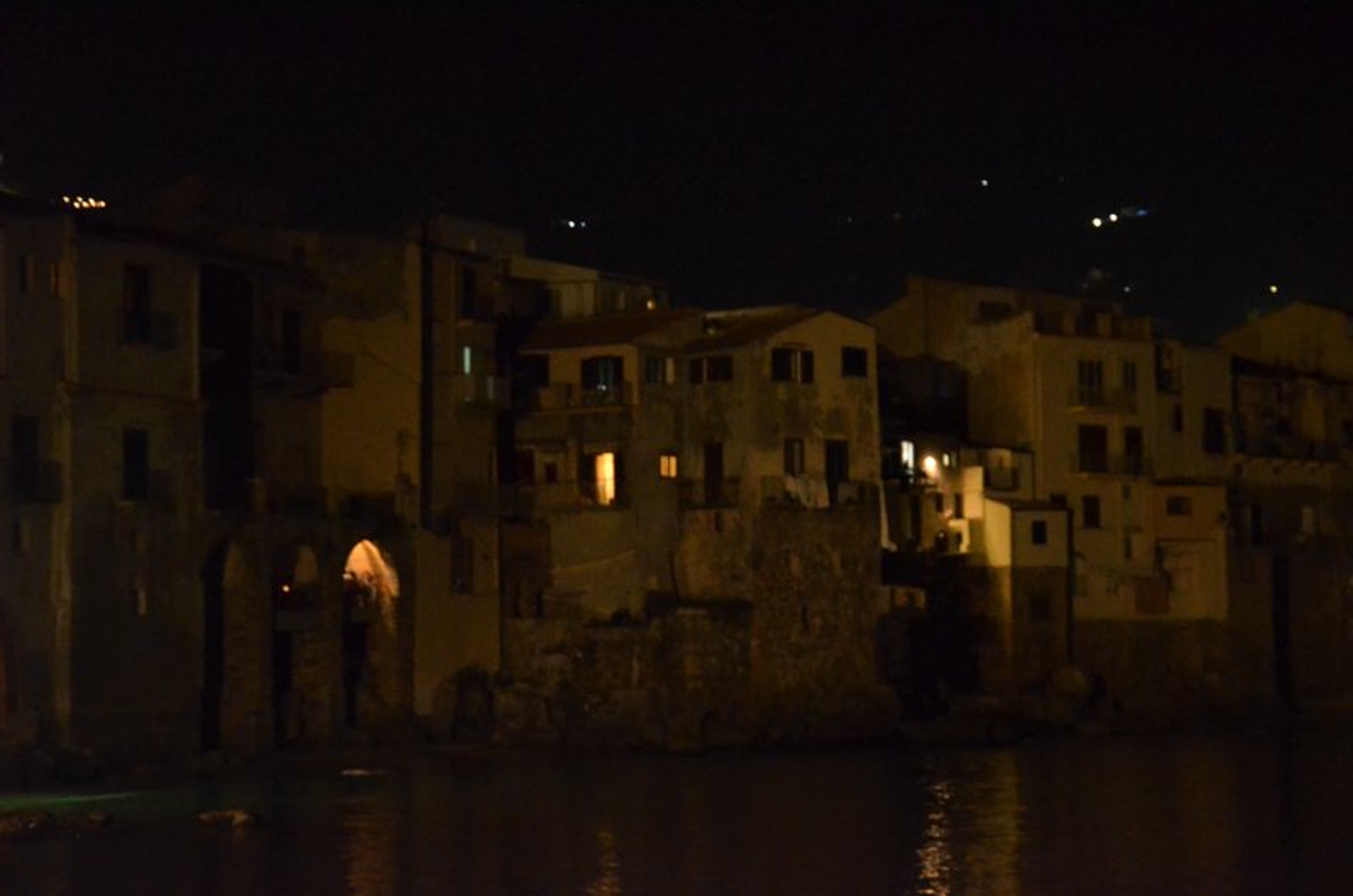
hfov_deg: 23.4
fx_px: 3263
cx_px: 676
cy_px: 448
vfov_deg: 15.6
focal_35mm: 87
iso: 6400
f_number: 5.3
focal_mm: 58
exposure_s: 1/6
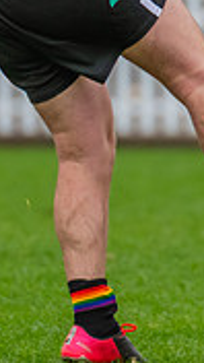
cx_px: 67
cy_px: 1
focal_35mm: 2386
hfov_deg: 0.5
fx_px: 22945
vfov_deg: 0.9
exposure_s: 1/1000
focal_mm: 420
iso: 800
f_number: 5.6
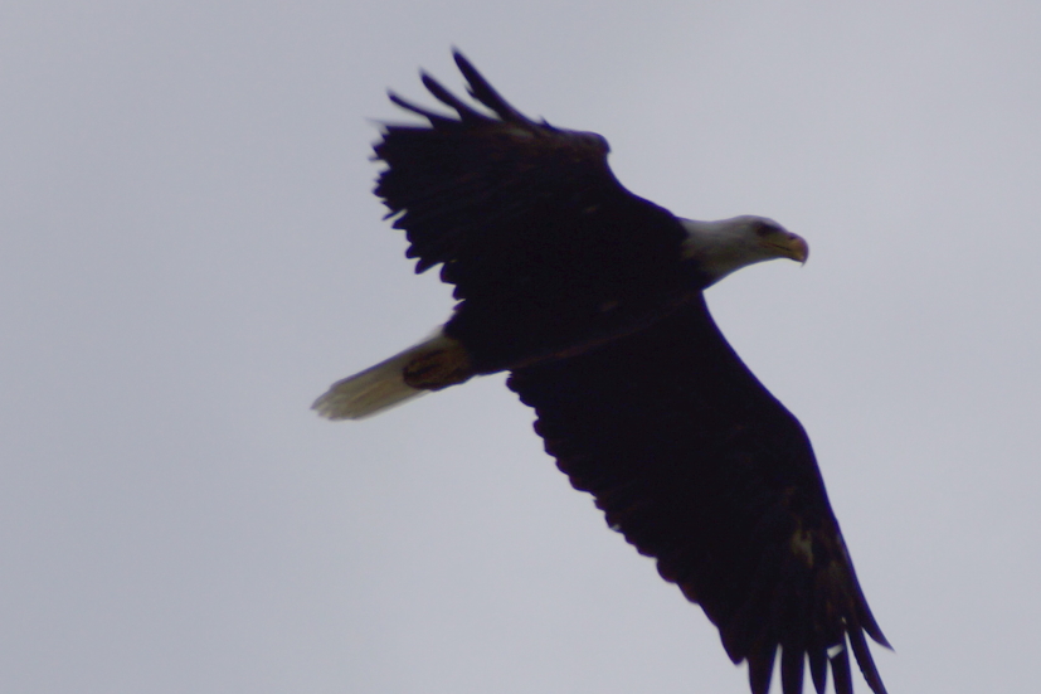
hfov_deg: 4.6
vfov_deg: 3.0
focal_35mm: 453
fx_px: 13096
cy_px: 413
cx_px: 606
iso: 100
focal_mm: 250
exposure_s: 1/400
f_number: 7.1
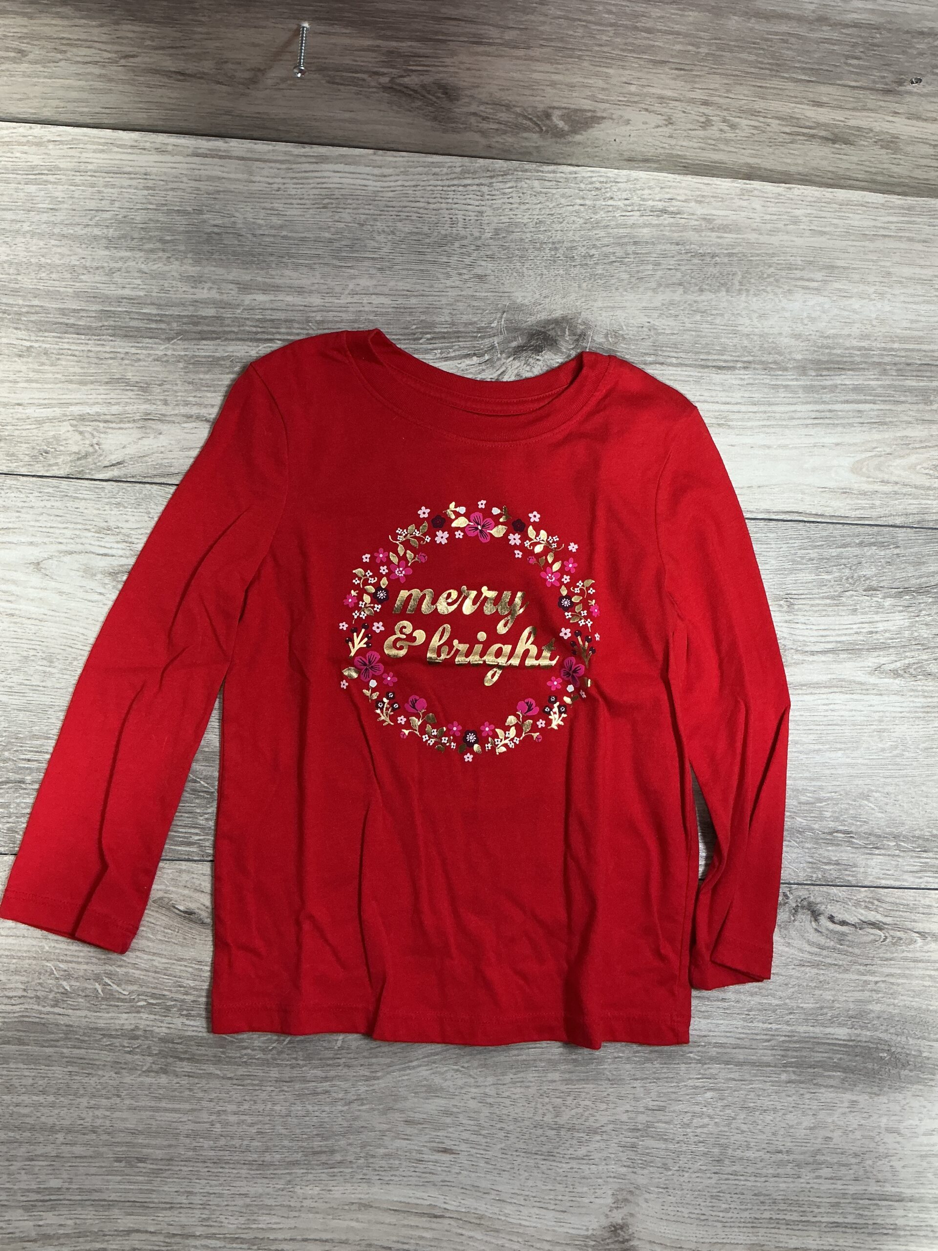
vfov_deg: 61.7
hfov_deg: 48.2
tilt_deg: -83.7
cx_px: 469
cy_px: 626
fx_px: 1048
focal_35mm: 29
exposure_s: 1/50
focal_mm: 3
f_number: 1.8
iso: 80
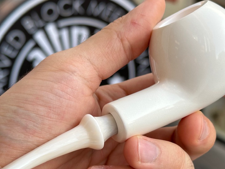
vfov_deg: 17.6
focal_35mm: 84
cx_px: 109
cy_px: 98
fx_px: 546
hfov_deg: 23.3
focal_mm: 6.86
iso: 64
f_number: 1.78
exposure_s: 1/724
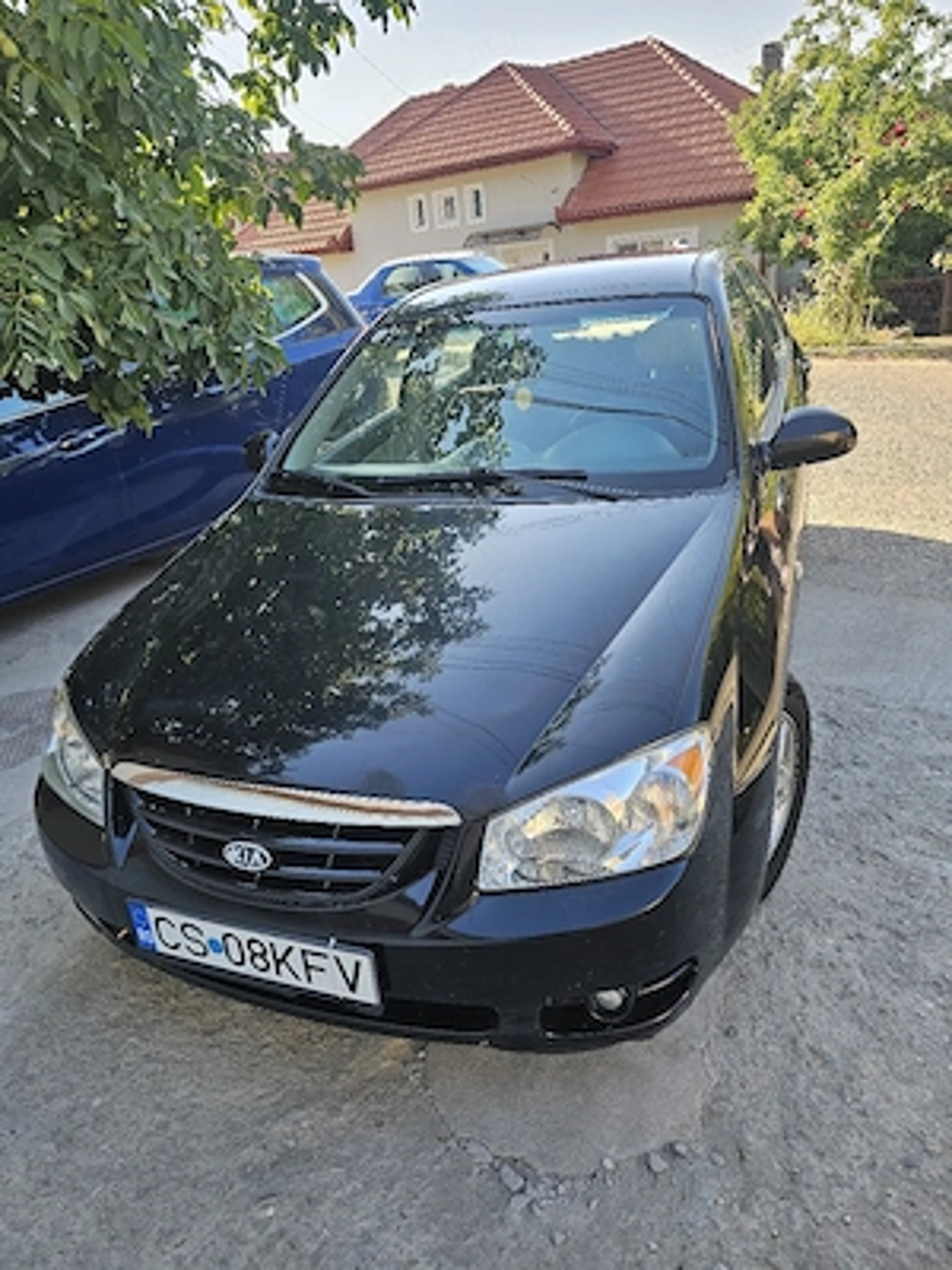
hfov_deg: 58.9
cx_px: 476
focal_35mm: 23
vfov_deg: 73.9
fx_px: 843
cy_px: 635
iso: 25
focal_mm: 6.3
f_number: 1.7
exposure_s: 1/182
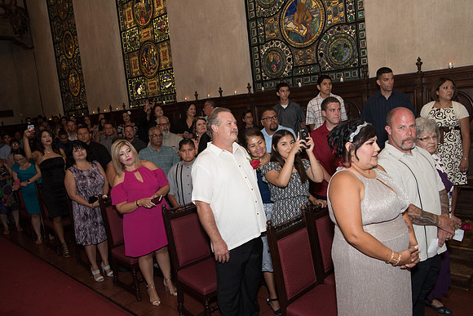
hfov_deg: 65.5
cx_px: 236
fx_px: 368
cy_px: 158
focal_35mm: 28
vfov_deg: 46.4
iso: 2000
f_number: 9
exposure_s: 1/80
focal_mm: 28
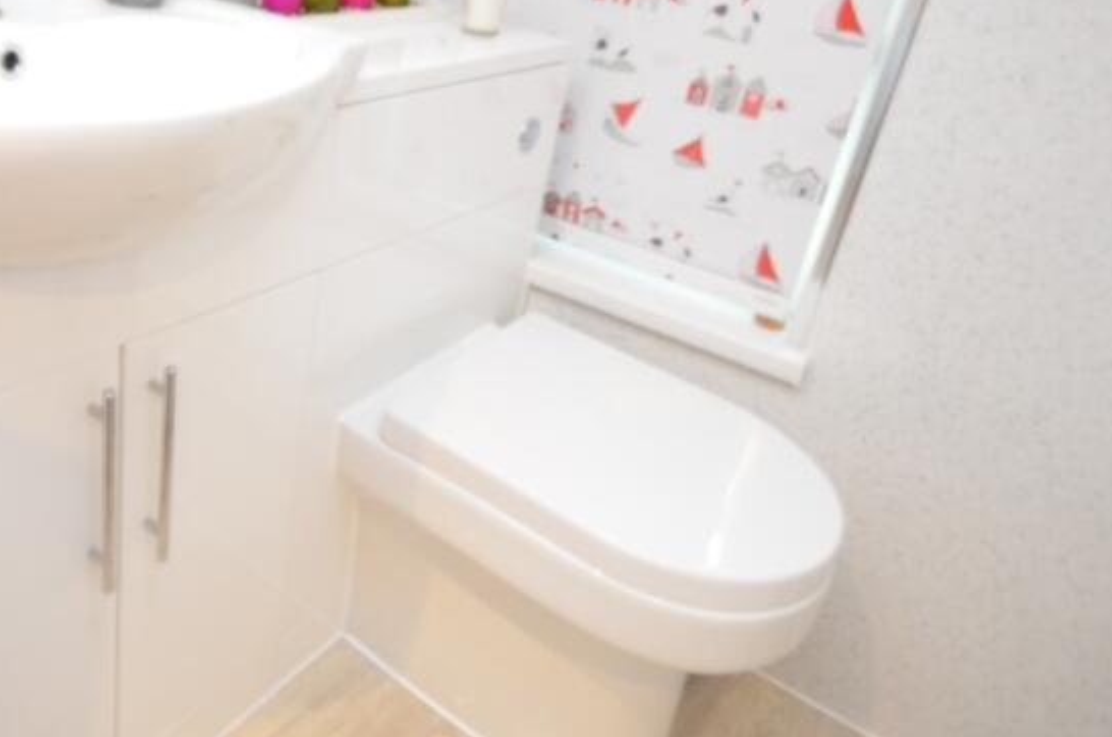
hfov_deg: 58.1
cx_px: 312
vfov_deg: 41.5
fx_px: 954
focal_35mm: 31
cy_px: 225
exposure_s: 1/60
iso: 800
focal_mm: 11
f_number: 4
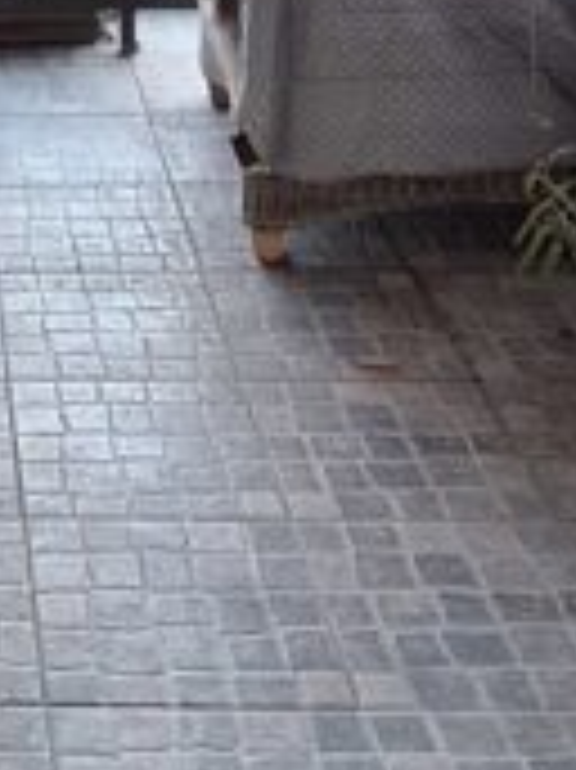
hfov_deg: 17.6
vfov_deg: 20.1
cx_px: -198
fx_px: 1733
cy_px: -500
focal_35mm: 78
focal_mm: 1.74
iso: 100
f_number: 2.2
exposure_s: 1/50
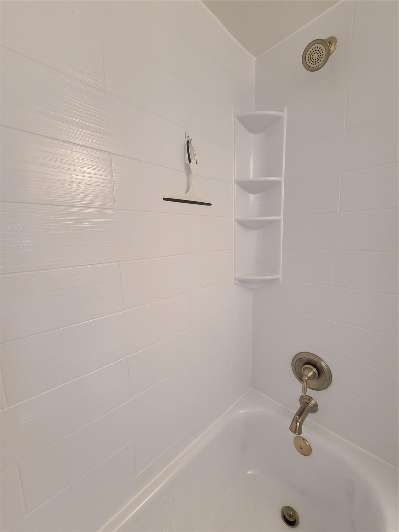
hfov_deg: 89.9
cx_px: 200
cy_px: 266
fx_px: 200
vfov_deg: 106.2
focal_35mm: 13
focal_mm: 2.2
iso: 200
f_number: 2.2
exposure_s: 1/60
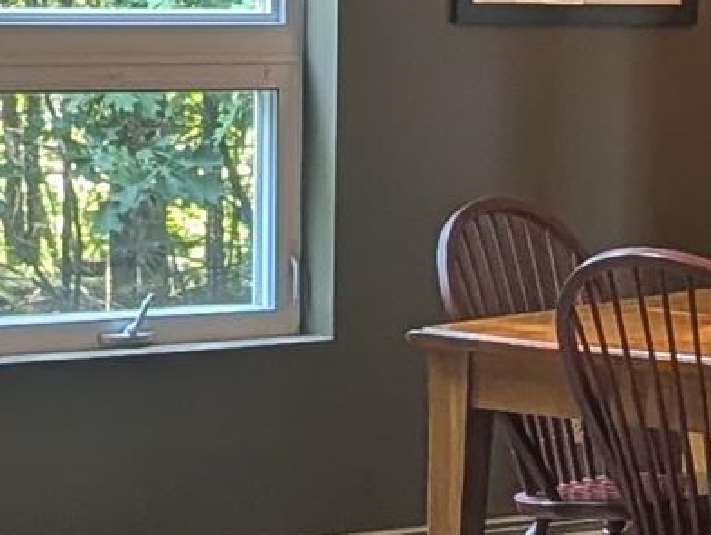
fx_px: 3847
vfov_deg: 7.9
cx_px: 469
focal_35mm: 187
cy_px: 528
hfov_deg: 10.6
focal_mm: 6.9
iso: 193
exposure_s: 1/120
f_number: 1.68
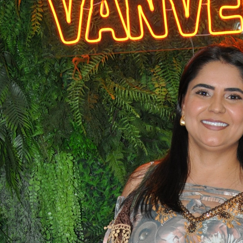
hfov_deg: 22.7
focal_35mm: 75
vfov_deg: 22.2
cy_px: 242
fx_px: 596
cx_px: 194
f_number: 4
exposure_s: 1/60
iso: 800
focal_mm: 22
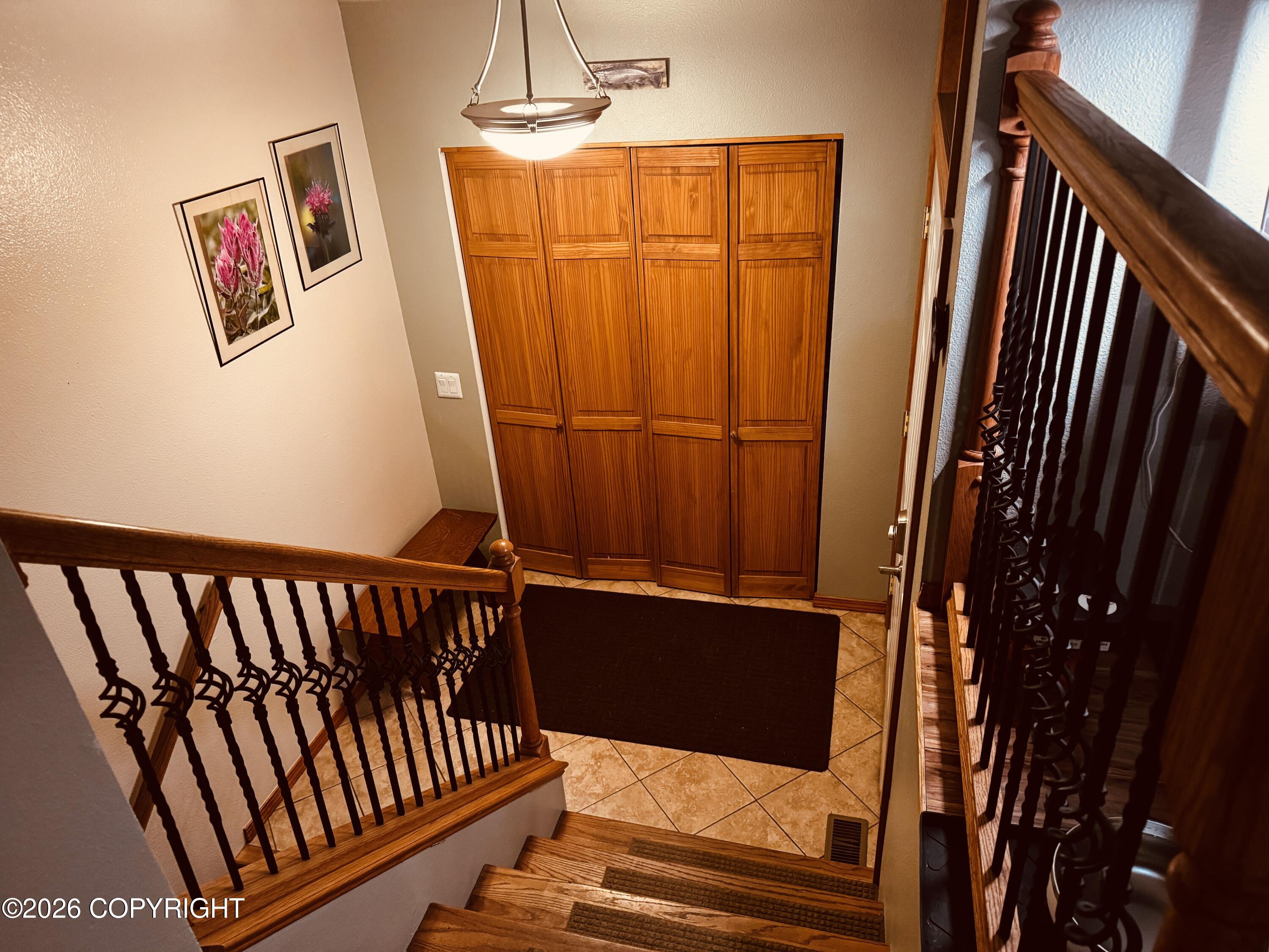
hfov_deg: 71.6
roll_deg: +4.8
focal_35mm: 24
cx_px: 634
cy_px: 476
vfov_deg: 56.8
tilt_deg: -29.7
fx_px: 880
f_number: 1.78
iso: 800
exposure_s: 1/60
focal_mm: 6.76
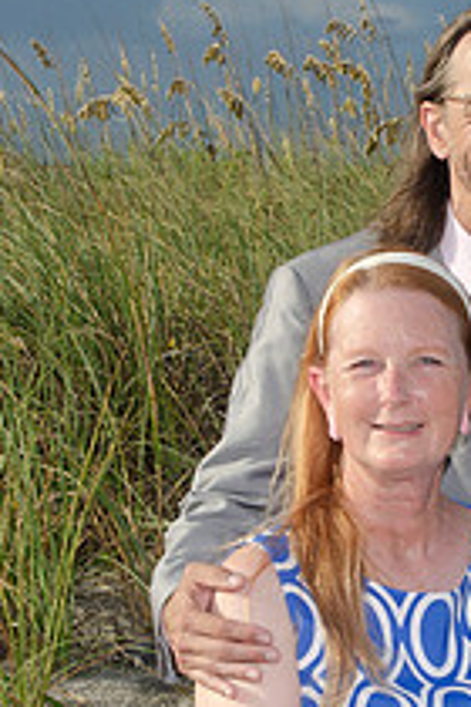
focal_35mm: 128
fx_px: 2512
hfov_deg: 10.6
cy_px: 488
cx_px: 518
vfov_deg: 16.0
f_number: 10
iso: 100
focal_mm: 31
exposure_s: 1/250
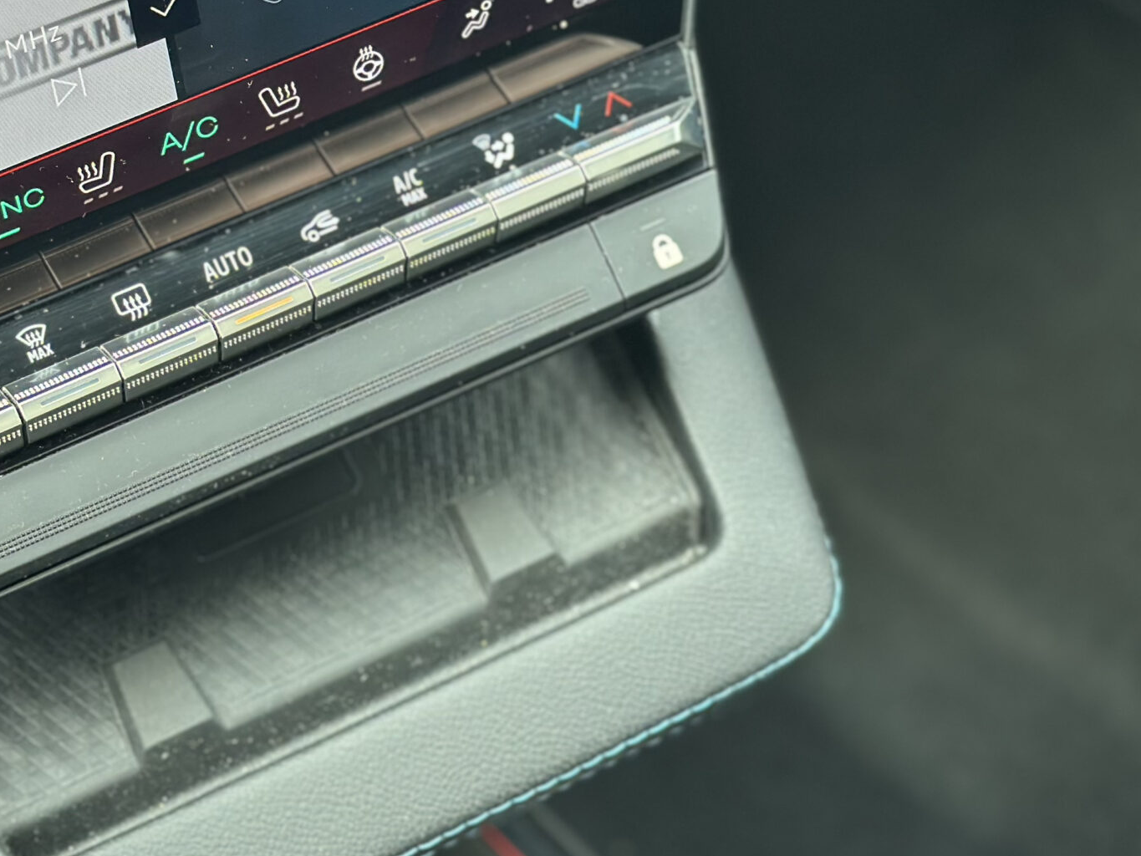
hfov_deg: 21.7
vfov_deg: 16.3
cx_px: 352
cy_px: 146
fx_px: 2967
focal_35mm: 90
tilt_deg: -49.4
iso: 100
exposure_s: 1/165
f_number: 1.78
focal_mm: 6.86
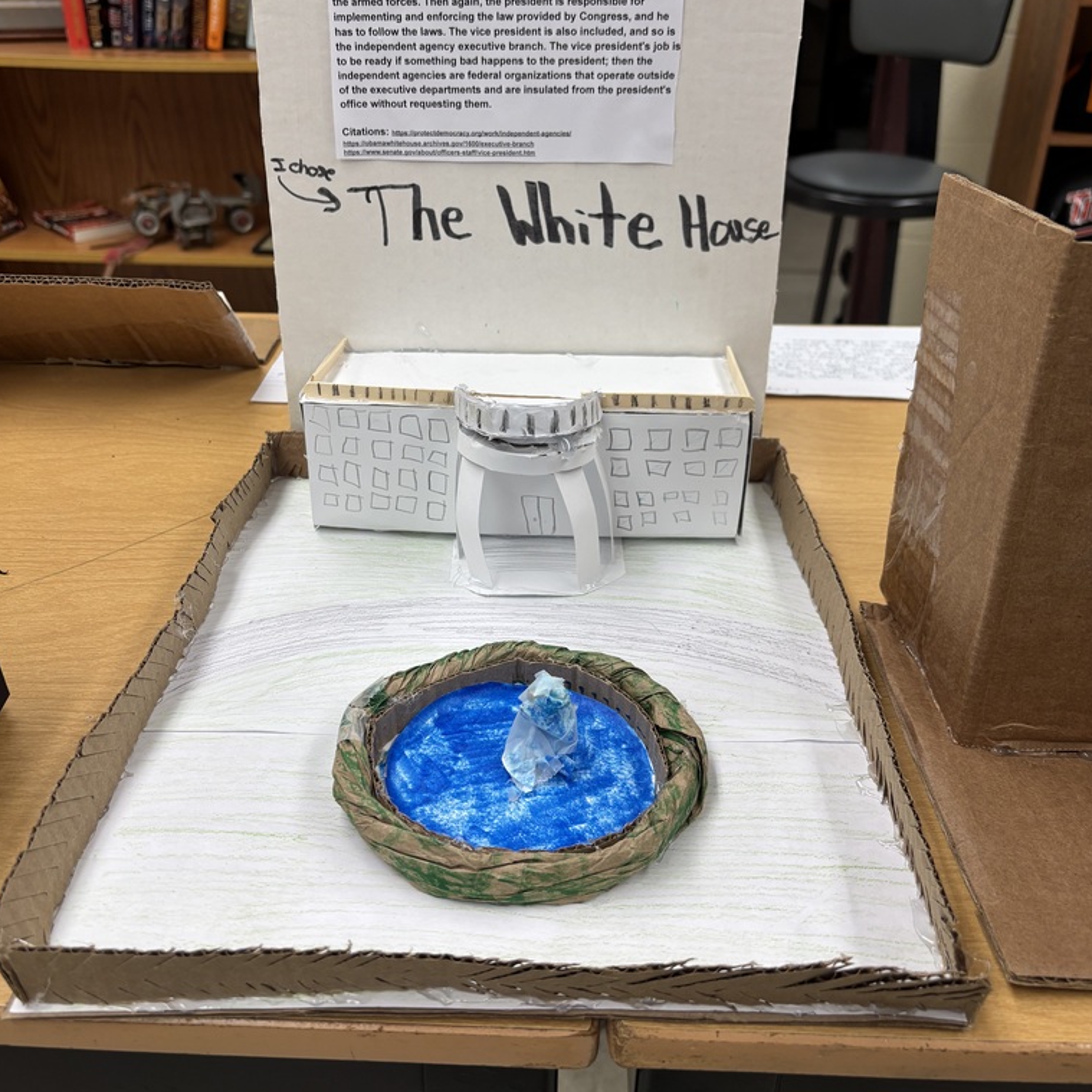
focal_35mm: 31
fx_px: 1106
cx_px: 545
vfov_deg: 52.4
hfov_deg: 52.5
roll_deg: -1.6
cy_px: 473
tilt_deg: -27.4
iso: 64
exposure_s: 1/120
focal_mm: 5.96
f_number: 1.6
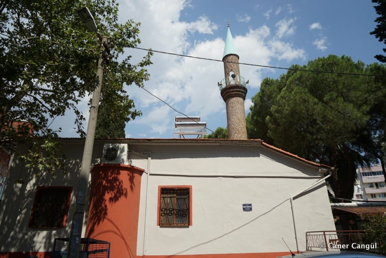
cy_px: 129
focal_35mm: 24
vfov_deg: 53.1
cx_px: 193
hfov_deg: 73.7
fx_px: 257
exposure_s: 1/500
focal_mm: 24
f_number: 7.1
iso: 100
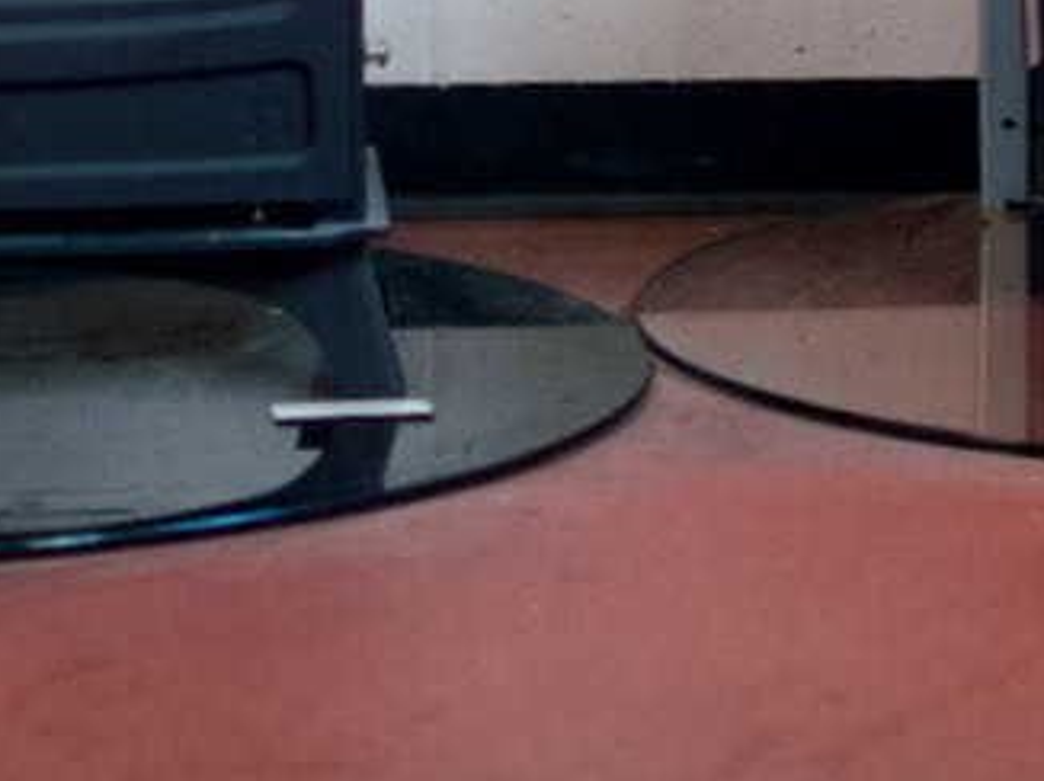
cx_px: 666
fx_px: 5599
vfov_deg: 7.9
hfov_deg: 10.6
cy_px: -138
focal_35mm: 186
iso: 800
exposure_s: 1/800
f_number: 1.8
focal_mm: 35
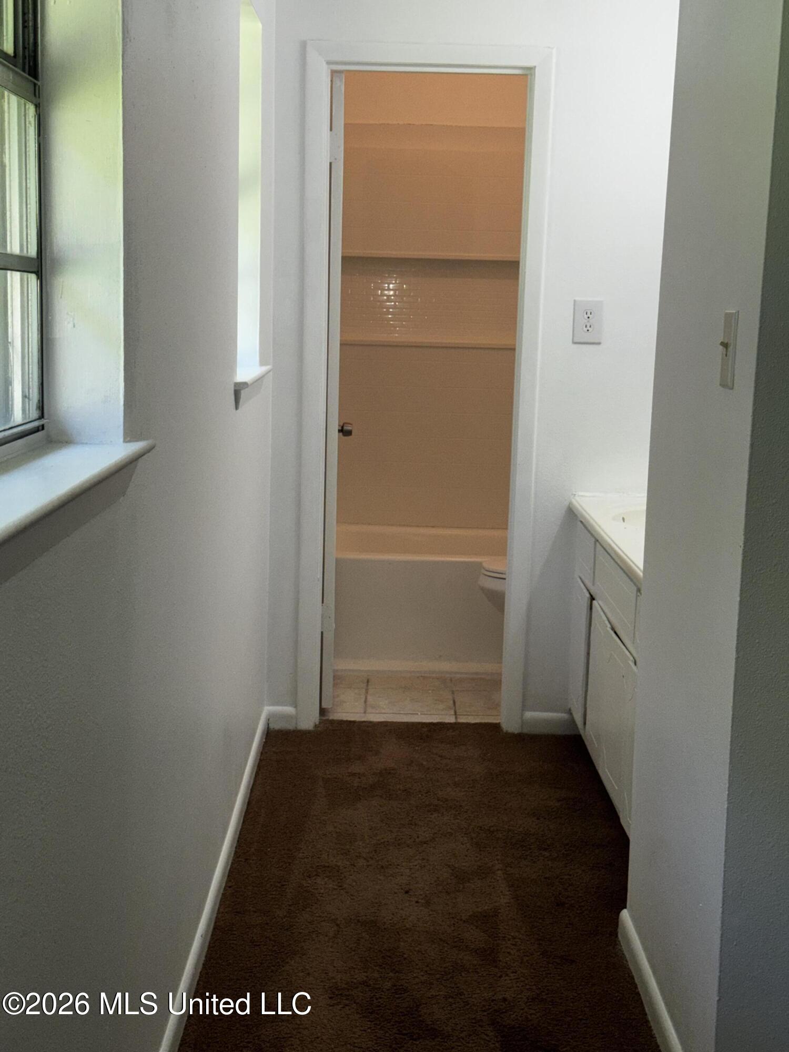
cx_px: 394
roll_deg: -0.9
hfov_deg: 30.3
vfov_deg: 39.7
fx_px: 1459
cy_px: 526
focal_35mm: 48
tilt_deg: -9.6
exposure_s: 1/199
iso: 50
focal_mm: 6.76
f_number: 1.78
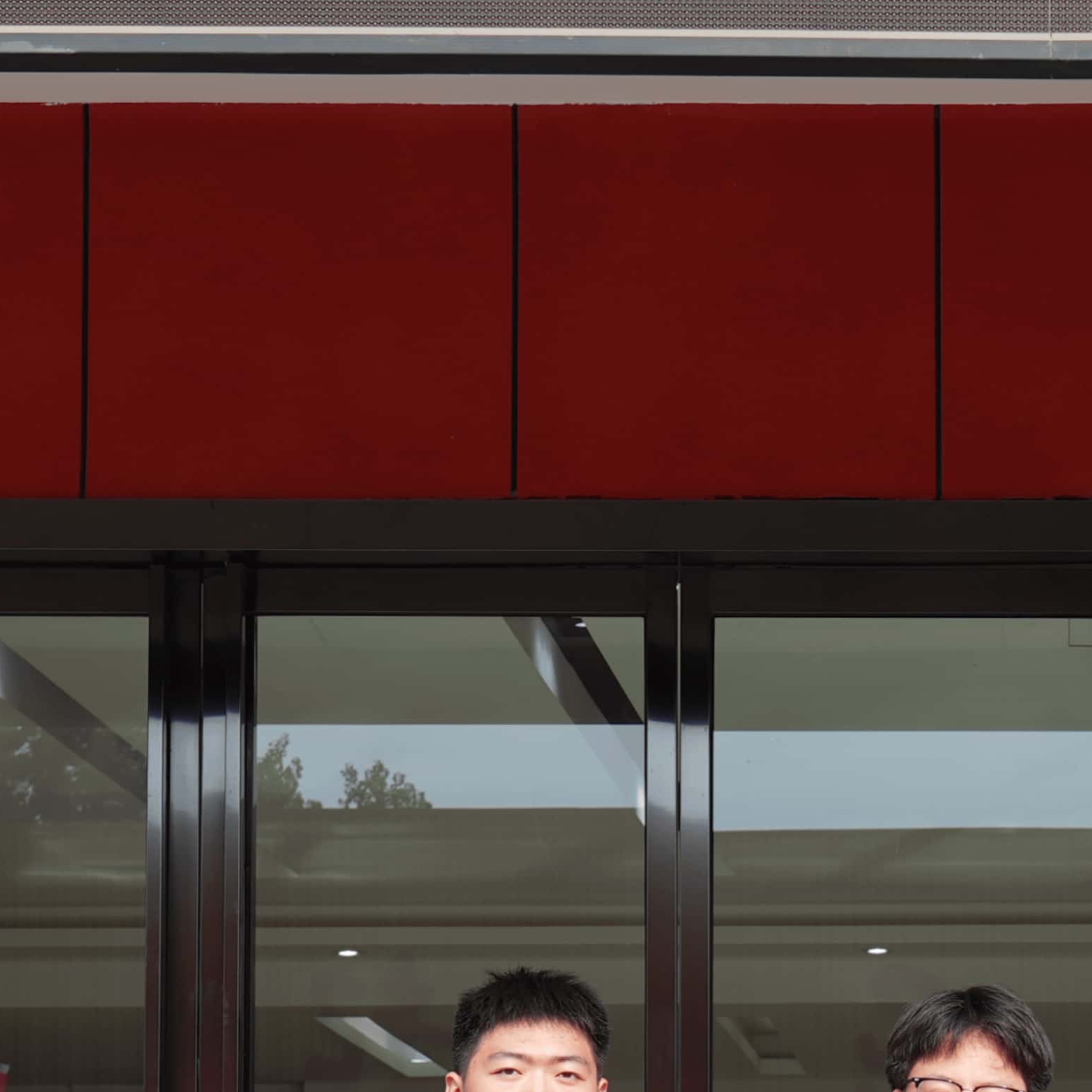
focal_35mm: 111
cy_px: 1135
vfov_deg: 15.4
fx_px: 3962
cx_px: 1114
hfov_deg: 15.4
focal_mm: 29
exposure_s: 1/125
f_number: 5
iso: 50
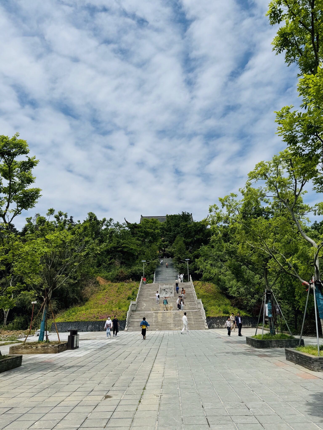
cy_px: 215
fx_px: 299
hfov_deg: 56.8
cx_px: 162
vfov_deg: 71.6
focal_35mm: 24
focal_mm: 6.76
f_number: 1.78
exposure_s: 1/10417
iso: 80
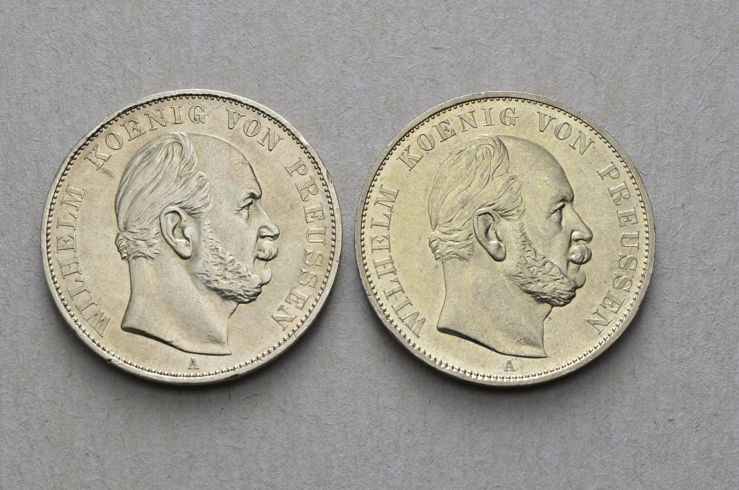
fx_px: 1690
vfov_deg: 16.5
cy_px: 245
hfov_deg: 24.7
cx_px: 370
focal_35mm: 82
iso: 400
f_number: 14
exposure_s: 1/250
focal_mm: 55
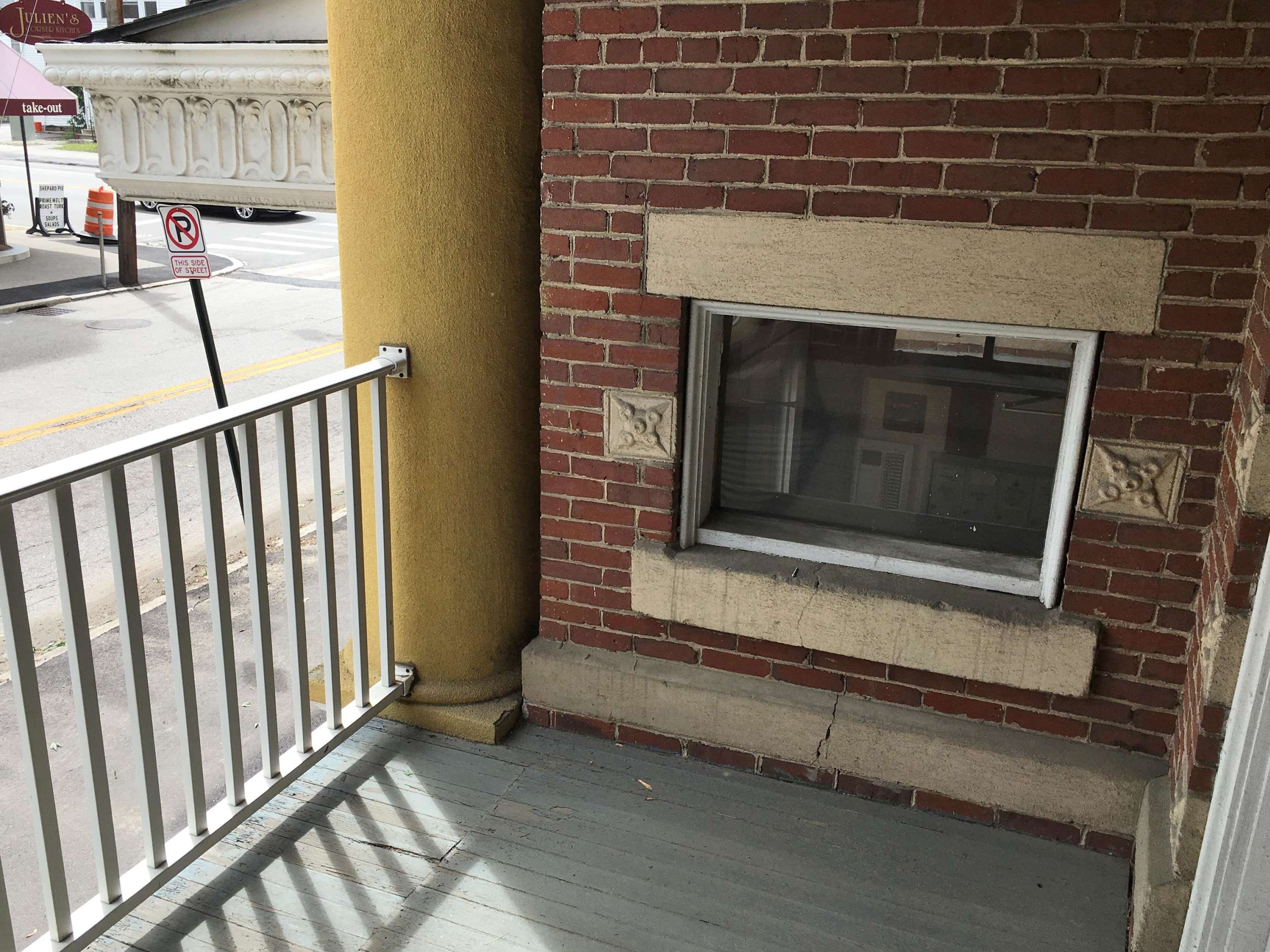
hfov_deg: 56.7
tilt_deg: -19.0
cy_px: 504
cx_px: 577
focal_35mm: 32
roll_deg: -1.2
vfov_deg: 44.1
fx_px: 1174
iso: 25
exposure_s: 1/651
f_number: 2.2
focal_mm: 4.15
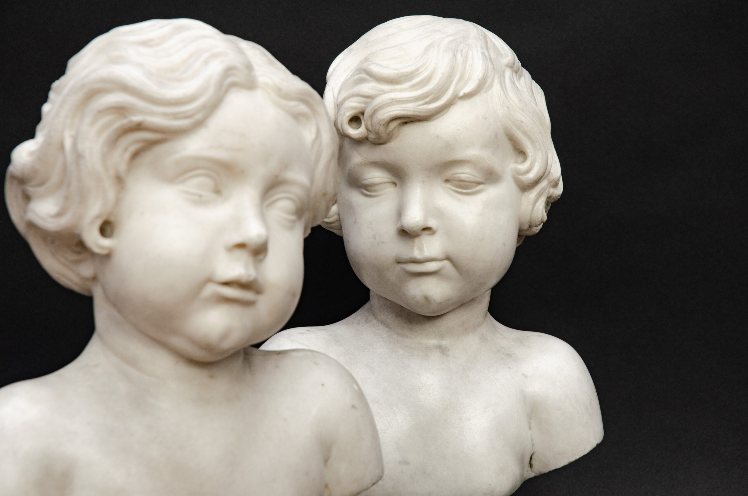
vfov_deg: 14.0
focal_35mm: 98
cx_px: 374
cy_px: 248
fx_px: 2022
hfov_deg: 21.0
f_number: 8
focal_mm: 65
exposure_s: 1/125
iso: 200
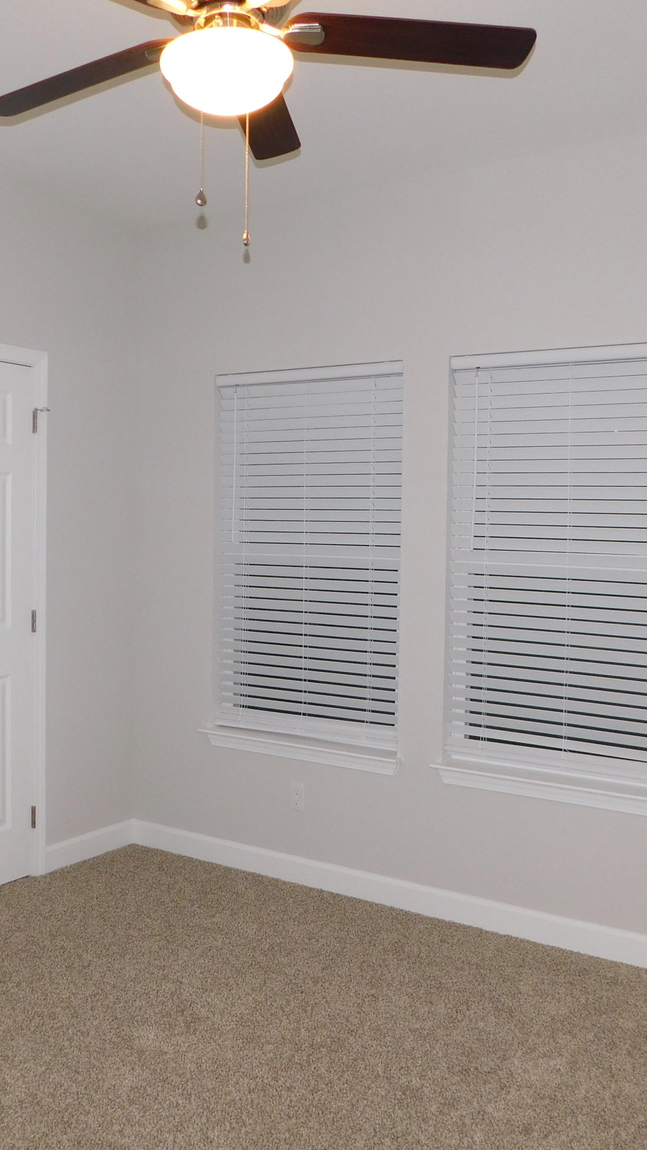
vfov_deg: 58.0
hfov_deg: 34.6
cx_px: 286
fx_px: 1037
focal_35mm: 34
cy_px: 566
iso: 200
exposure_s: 1/30
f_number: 3
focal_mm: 4
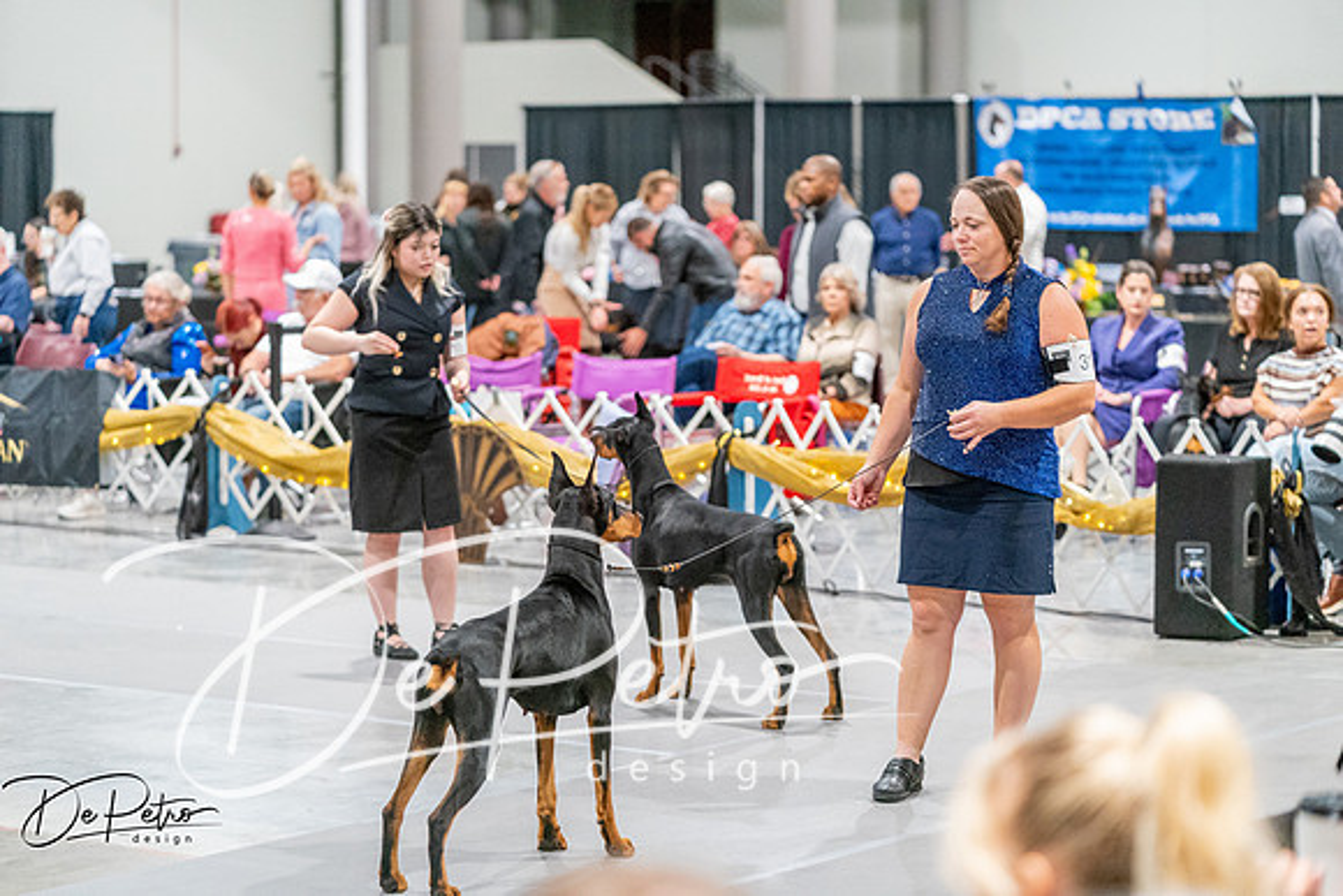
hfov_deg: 21.2
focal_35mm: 96
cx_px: 672
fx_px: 3582
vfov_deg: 14.3
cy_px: 448
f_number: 2.8
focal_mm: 96
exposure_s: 1/250
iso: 6400
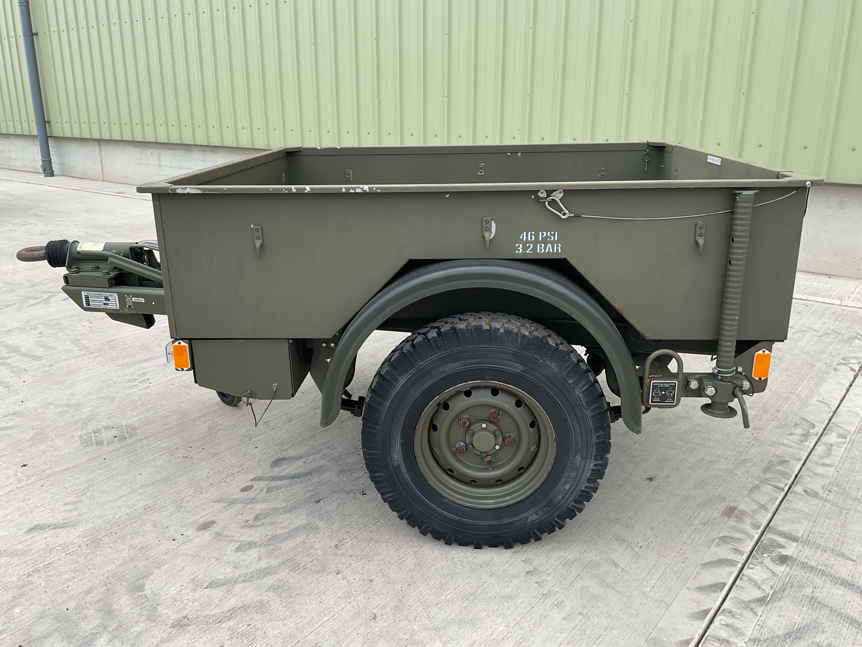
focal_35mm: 29
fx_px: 722
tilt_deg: -17.1
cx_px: 431
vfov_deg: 48.2
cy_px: 324
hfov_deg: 61.7
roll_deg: +0.2
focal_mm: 3
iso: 16
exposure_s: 1/829
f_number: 1.8
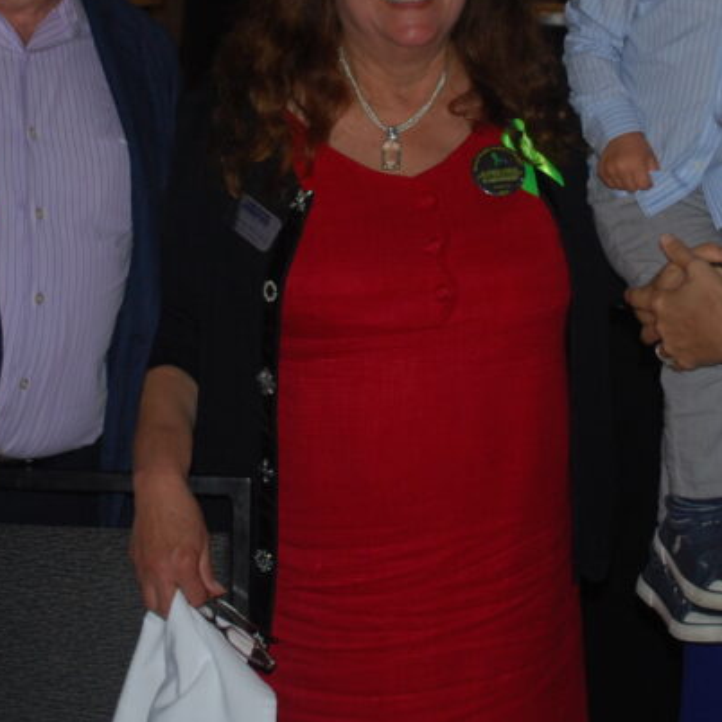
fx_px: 2147
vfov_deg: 18.9
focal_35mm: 91
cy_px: 145
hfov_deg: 19.1
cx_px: 379
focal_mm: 28
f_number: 4.5
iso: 200
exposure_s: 1/60
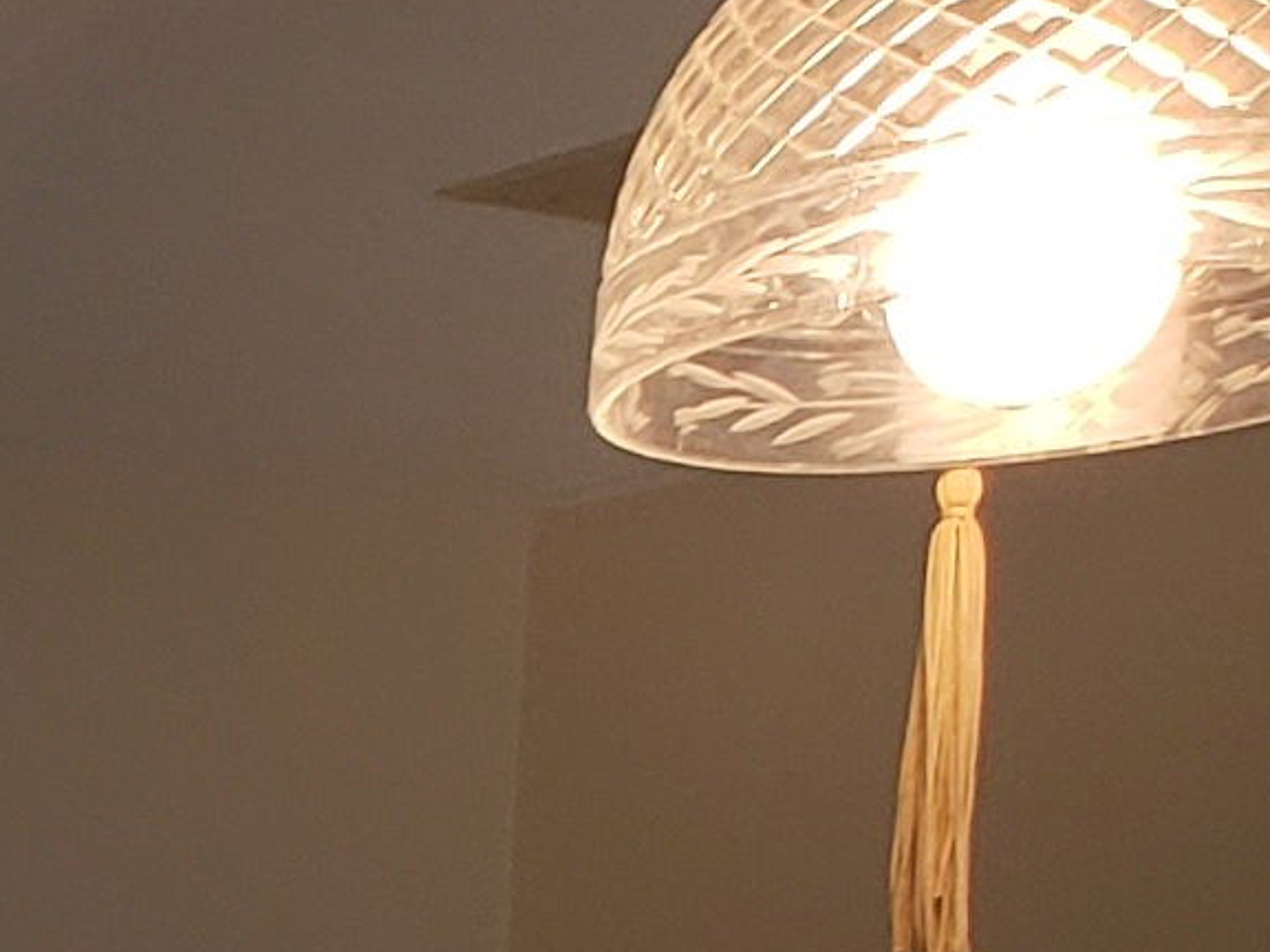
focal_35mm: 182
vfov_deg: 7.1
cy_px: 3116
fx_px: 6677
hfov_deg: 9.2
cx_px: -2194
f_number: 2.4
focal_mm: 4.3
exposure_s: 1/60
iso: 64
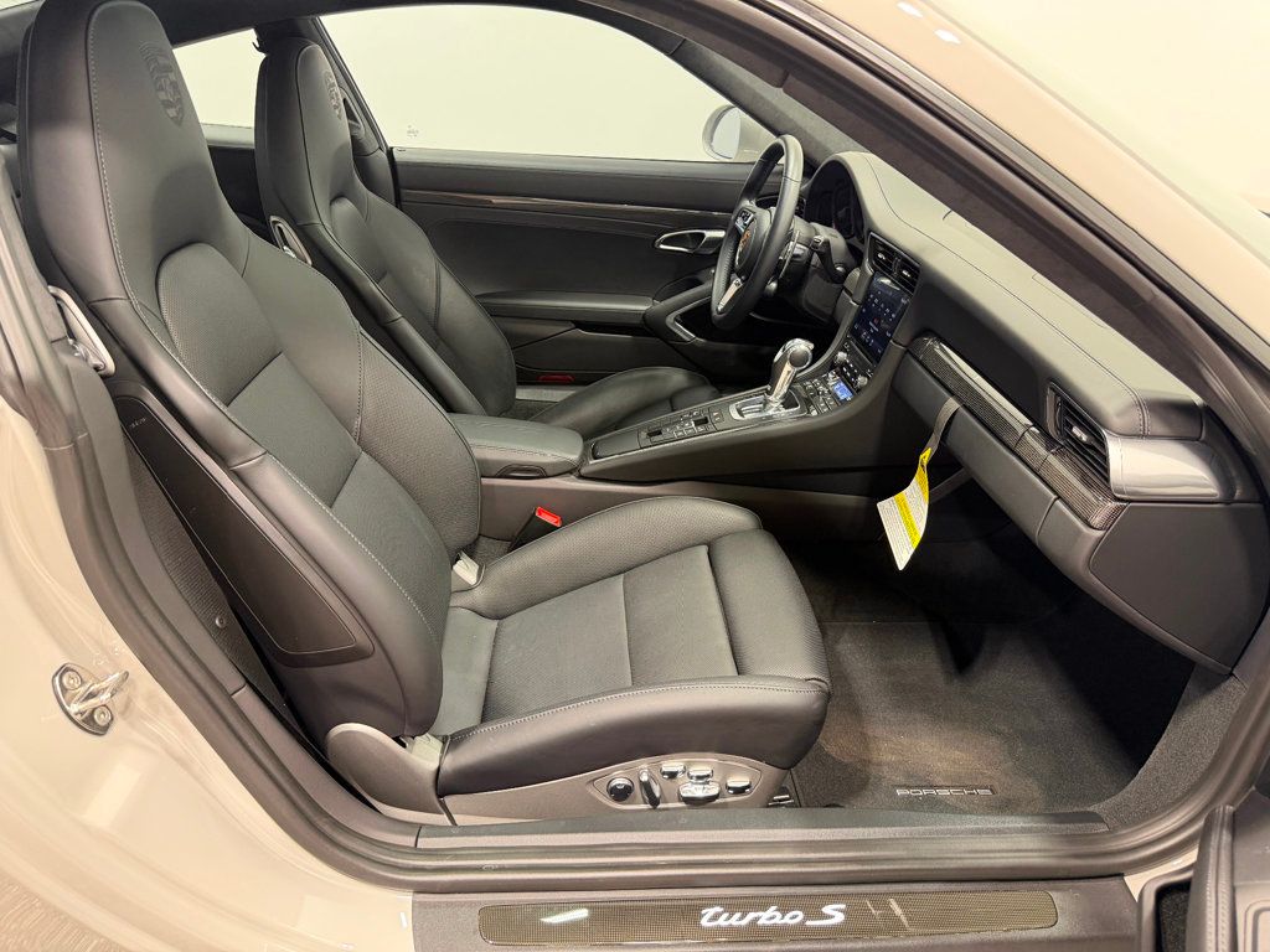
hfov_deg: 71.6
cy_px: 476
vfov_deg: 56.8
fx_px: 881
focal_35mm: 24
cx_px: 635
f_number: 1.78
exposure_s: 1/60
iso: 320
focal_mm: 6.76
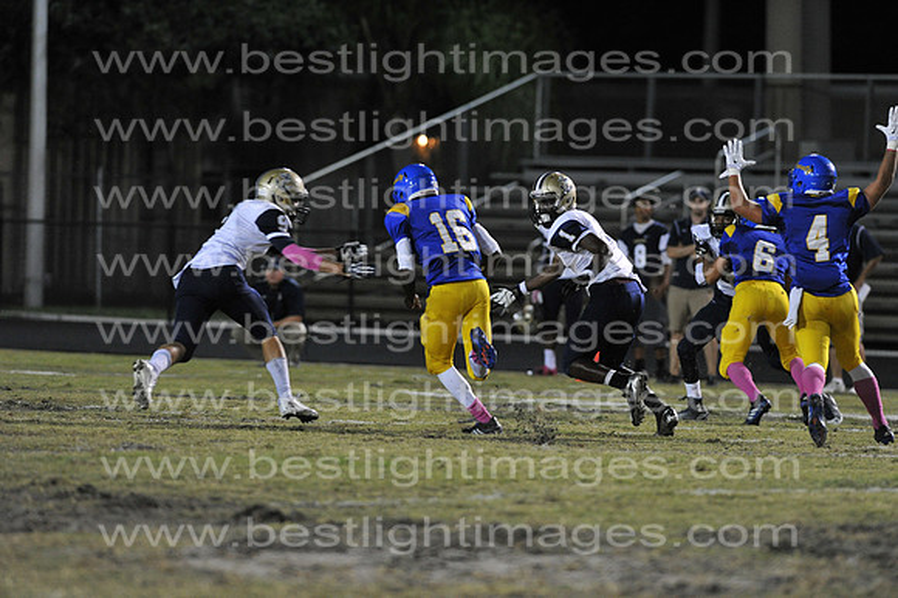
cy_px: 299
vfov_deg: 4.6
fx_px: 7479
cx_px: 449
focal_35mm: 300
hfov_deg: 6.9
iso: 5000
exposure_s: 1/500
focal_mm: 300
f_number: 4
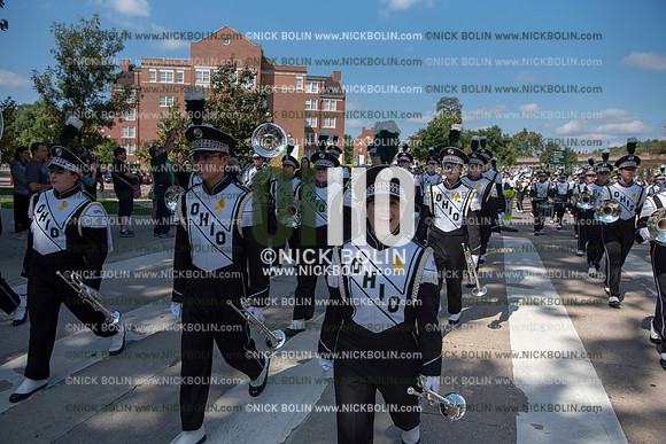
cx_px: 333
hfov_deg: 73.7
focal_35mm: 24
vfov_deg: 53.2
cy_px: 222
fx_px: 444
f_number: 5
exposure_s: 1/4000
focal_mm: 24
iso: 400
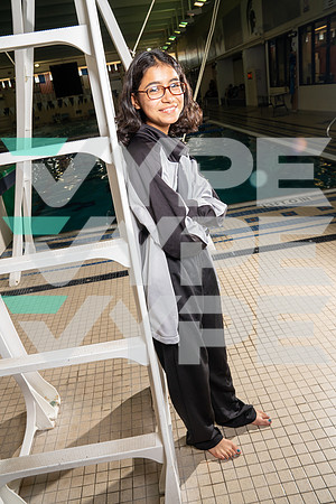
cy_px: 252
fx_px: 392
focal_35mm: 28
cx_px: 168
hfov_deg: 46.4
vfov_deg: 65.5
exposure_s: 1/250
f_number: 8
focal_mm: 28
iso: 800
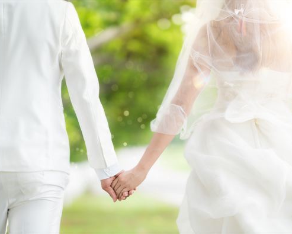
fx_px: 839
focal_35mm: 97
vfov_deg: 15.9
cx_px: 151
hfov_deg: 19.7
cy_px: 117
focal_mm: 85
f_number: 1.4
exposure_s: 1/640
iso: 100
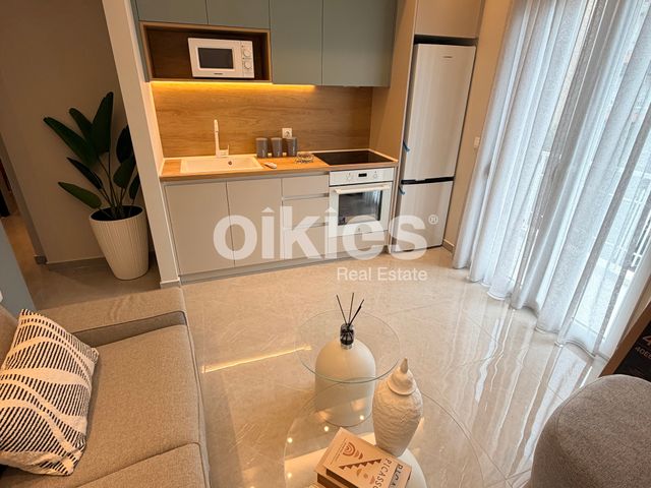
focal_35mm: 14
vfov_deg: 85.7
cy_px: 244
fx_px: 263
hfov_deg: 102.1
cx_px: 326
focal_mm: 2.22
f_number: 2.2
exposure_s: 1/121
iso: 80
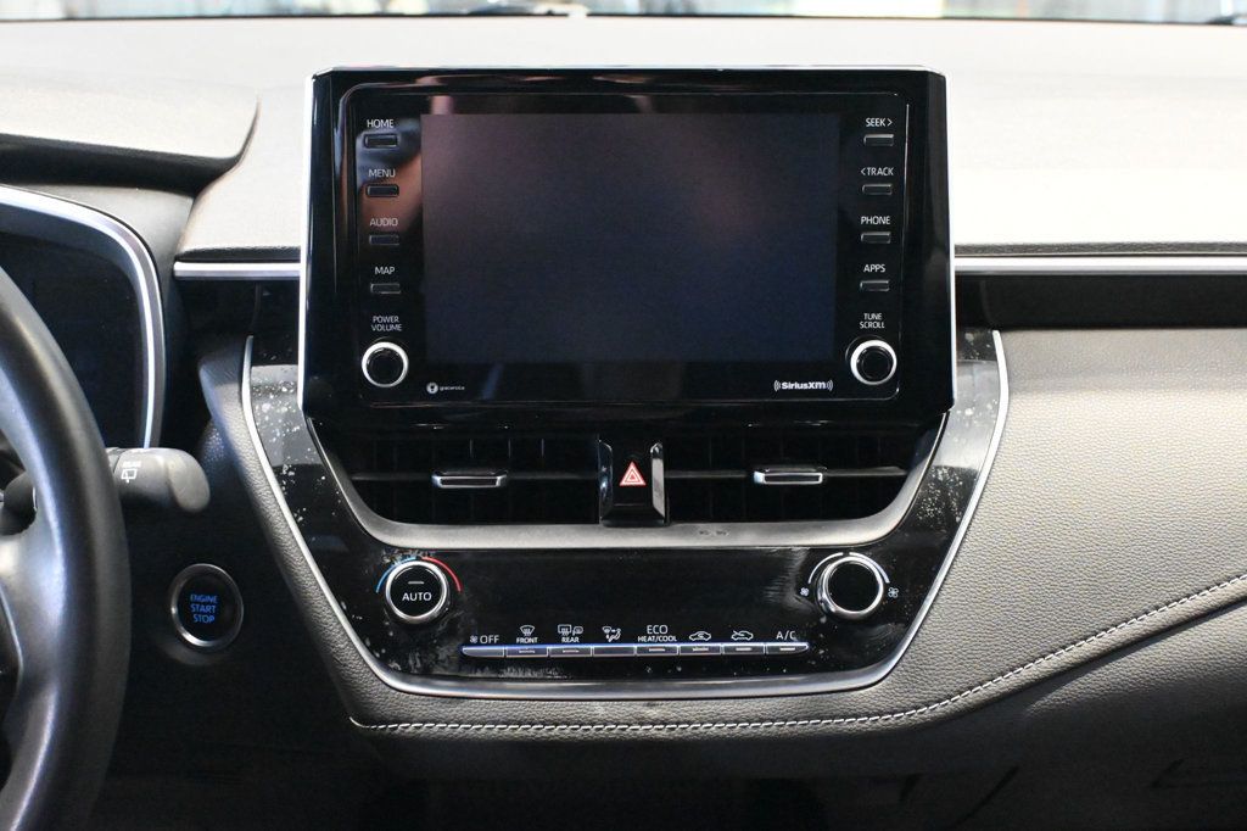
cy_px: 416
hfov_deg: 40.0
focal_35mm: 50
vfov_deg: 27.2
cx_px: 624
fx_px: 1714
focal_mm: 33
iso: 12800
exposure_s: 1/25
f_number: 5
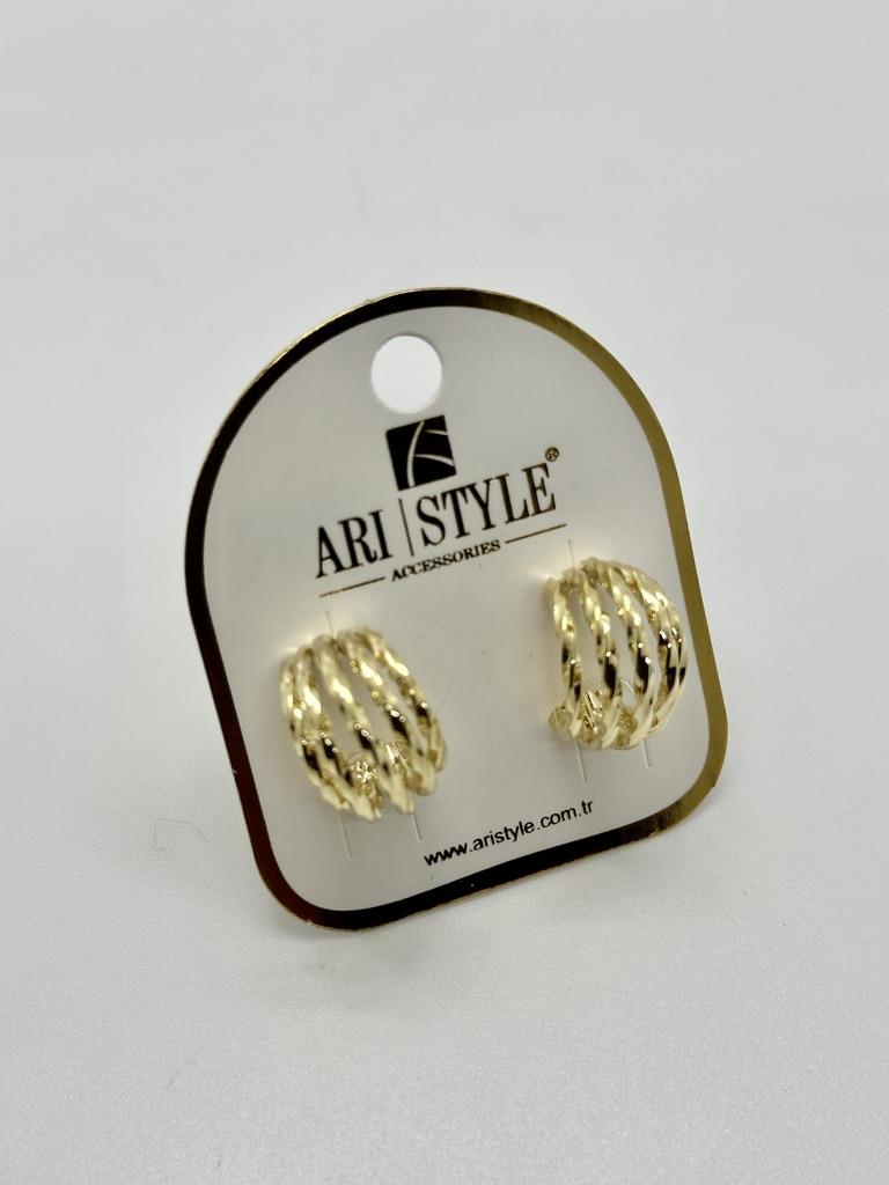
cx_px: 444
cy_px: 592
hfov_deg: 30.3
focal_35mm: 48
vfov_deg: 39.7
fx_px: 1644
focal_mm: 6.86
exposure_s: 1/216
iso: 50
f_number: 1.78
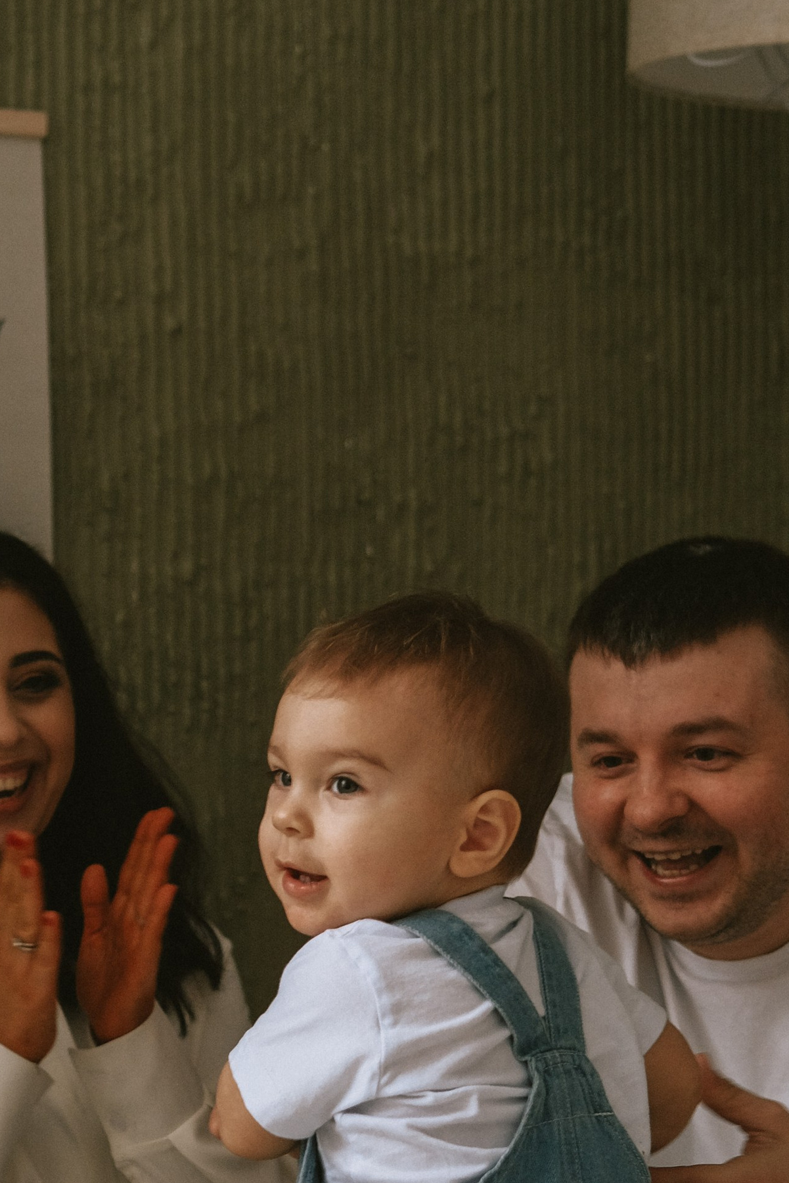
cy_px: 857
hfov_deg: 12.1
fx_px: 3714
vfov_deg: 18.0
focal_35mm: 113
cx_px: 214
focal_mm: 35
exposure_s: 1/180
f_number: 2.5
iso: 800
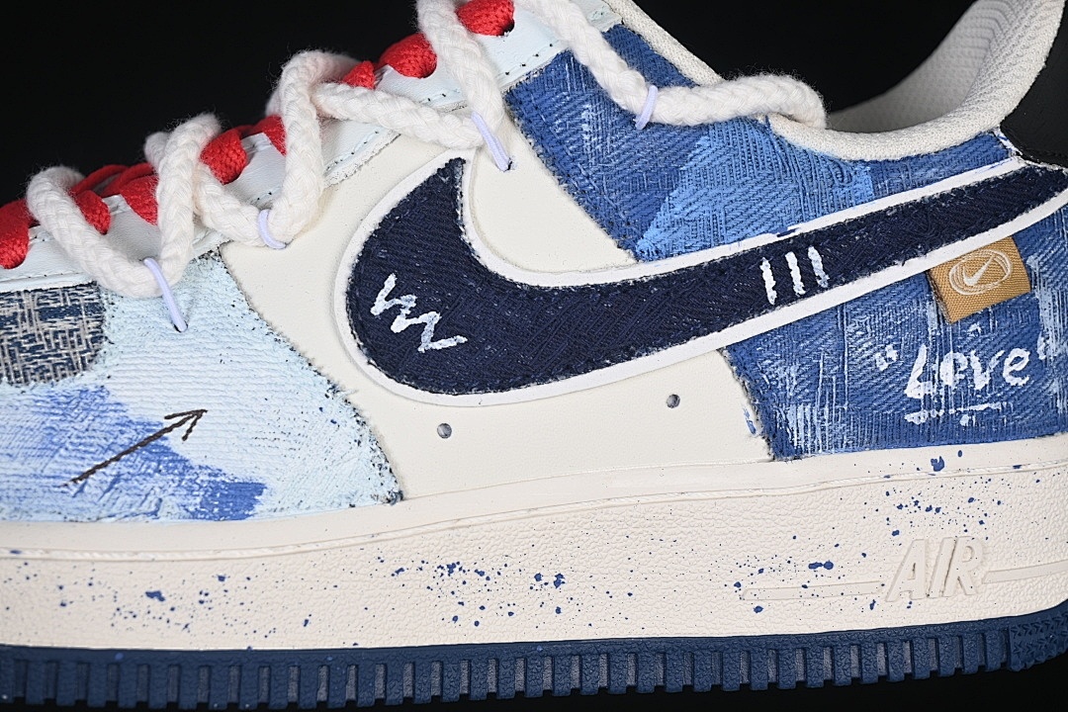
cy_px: 356
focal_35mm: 75
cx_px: 534
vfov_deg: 18.2
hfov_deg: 27.0
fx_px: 2225
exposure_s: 1/60
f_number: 7.1
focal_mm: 50
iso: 160
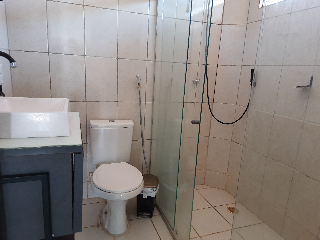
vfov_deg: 56.8
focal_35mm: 24
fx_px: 222
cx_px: 160
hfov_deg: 71.6
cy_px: 120
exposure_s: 1/60
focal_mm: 5.23
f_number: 1.8
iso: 160
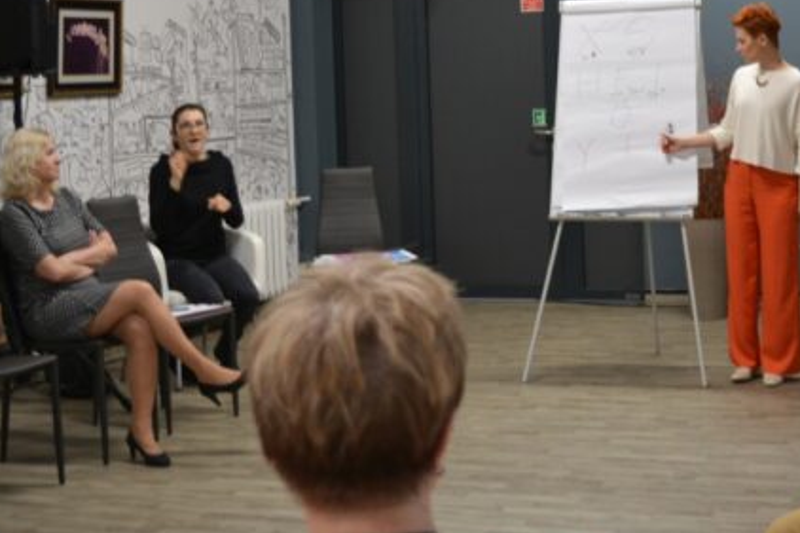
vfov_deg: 19.0
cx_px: 605
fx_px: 1577
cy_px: 93
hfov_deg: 28.0
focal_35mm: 71
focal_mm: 26
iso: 1000
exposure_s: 1/40
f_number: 4
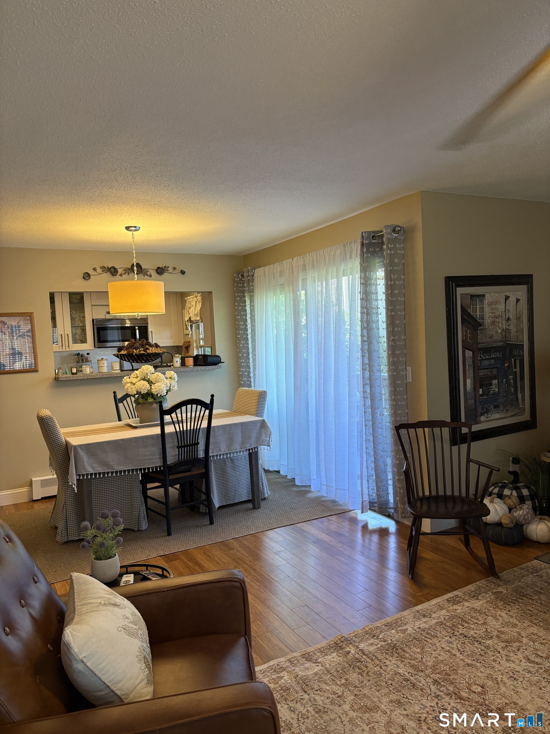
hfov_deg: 53.1
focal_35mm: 26
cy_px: 367
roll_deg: +2.8
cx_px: 275
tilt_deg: -2.3
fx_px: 551
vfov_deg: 67.3
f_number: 1.6
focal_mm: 5.96
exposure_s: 1/60
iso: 160
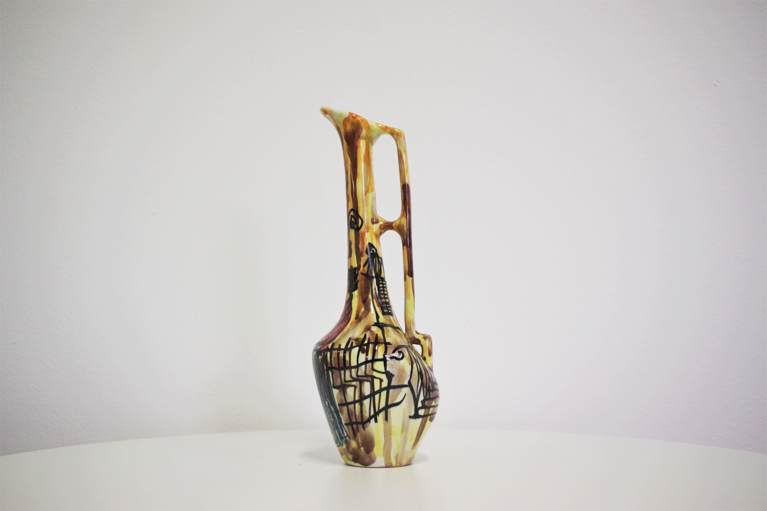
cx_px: 384
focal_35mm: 39
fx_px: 831
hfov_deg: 49.6
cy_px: 256
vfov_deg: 34.2
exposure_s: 1/125
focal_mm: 26.25
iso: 800
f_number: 4
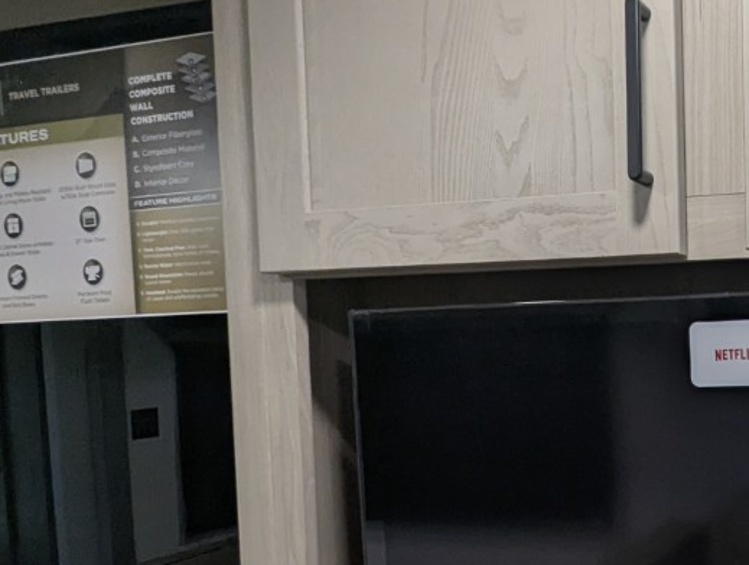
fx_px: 932
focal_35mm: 43
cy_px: 406
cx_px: 718
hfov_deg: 39.5
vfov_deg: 33.2
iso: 160
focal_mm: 2.35
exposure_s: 1/103
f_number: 2.2
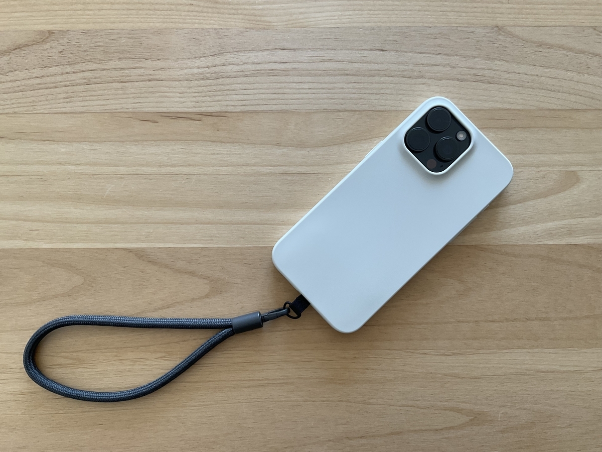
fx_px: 504
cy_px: 226
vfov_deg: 48.2
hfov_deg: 61.7
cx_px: 301
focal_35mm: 29
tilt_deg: -87.4
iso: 50
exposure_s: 1/60
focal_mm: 3
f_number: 1.8
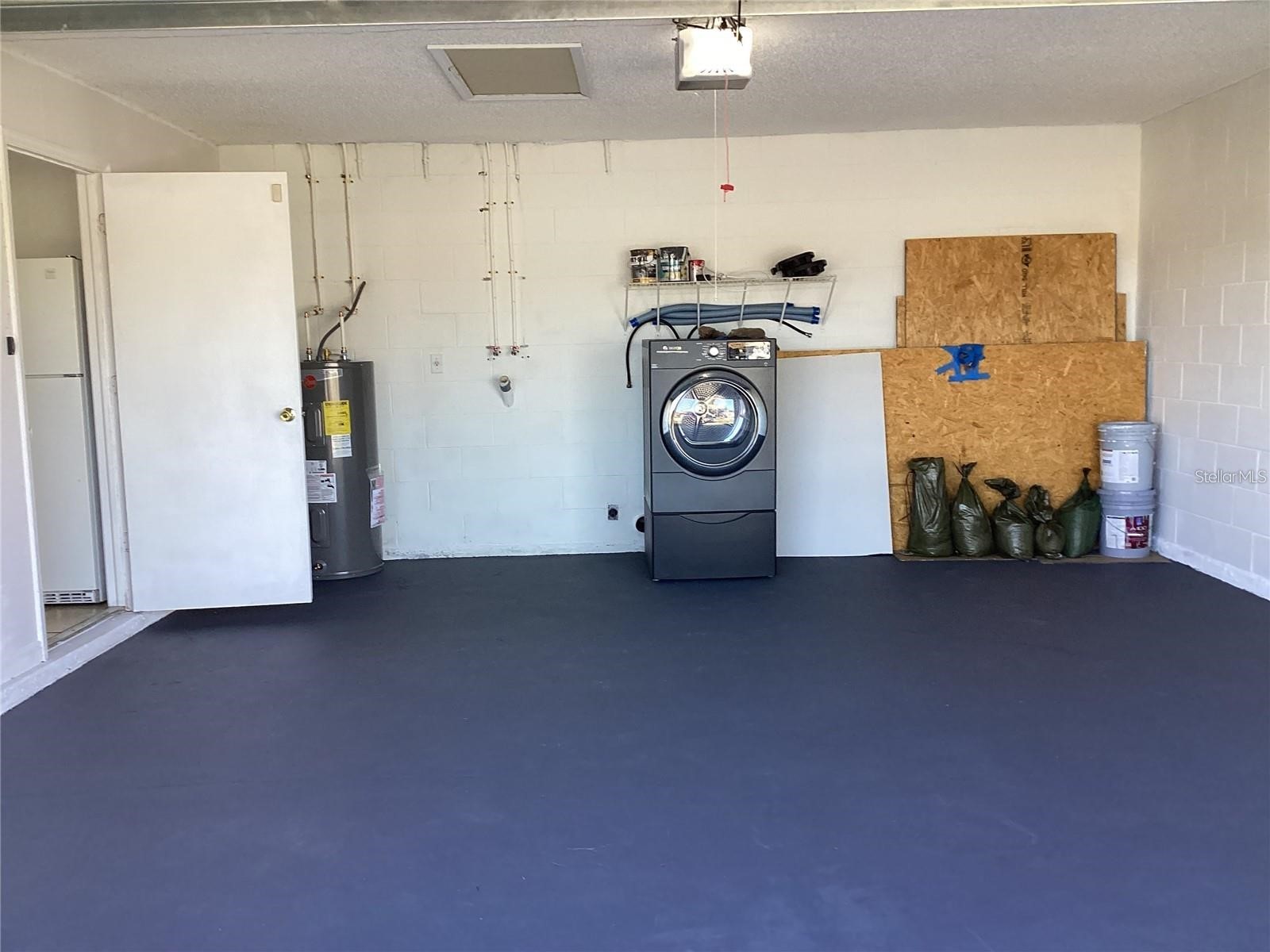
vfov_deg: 45.4
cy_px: 476
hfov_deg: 58.4
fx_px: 1137
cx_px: 635
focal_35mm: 31
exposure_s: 1/120
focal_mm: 3.3
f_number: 2.4
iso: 64
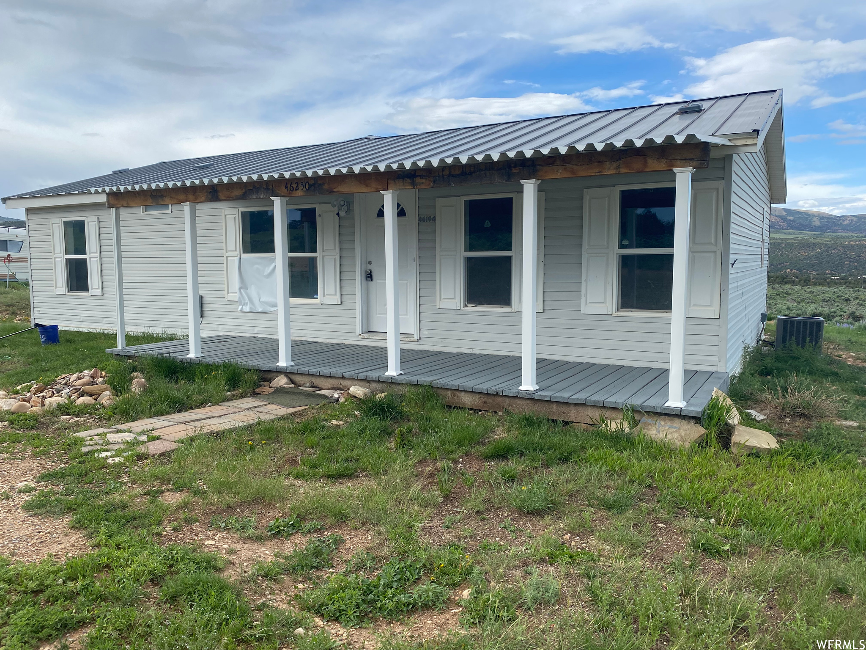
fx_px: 650
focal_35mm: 26
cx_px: 433
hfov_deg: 67.3
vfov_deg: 53.1
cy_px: 325
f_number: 1.8
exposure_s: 1/1395
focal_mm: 4.25
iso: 32
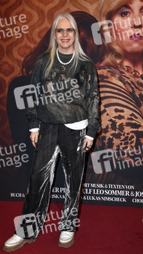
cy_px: 126
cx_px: 66
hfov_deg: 23.5
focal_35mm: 51
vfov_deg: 40.6
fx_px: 343
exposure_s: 1/250
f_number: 5.6
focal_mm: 48
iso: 1250
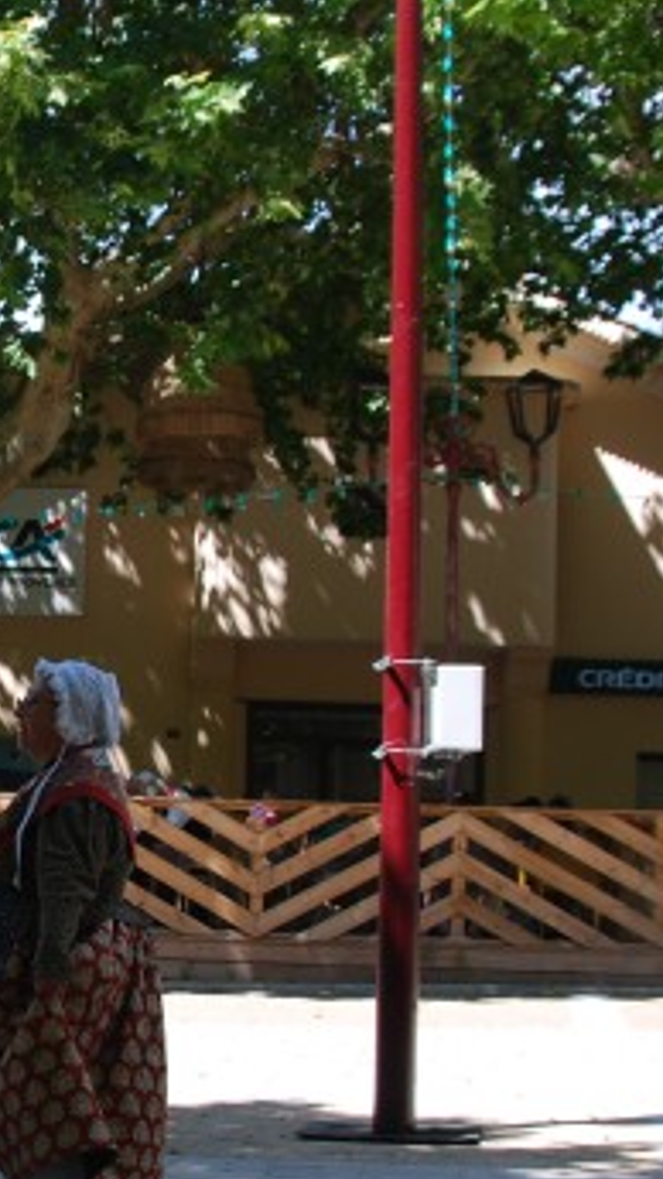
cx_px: -185
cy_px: 694
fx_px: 2814
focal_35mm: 90
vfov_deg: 23.6
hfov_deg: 13.0
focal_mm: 22
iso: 100
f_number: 6.3
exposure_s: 1/160
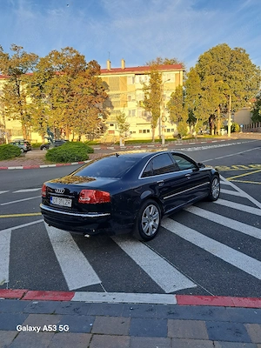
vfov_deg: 71.6
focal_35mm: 24
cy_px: 174
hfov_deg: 56.8
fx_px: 241
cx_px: 130
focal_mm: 5.23
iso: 50
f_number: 1.8
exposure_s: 1/400
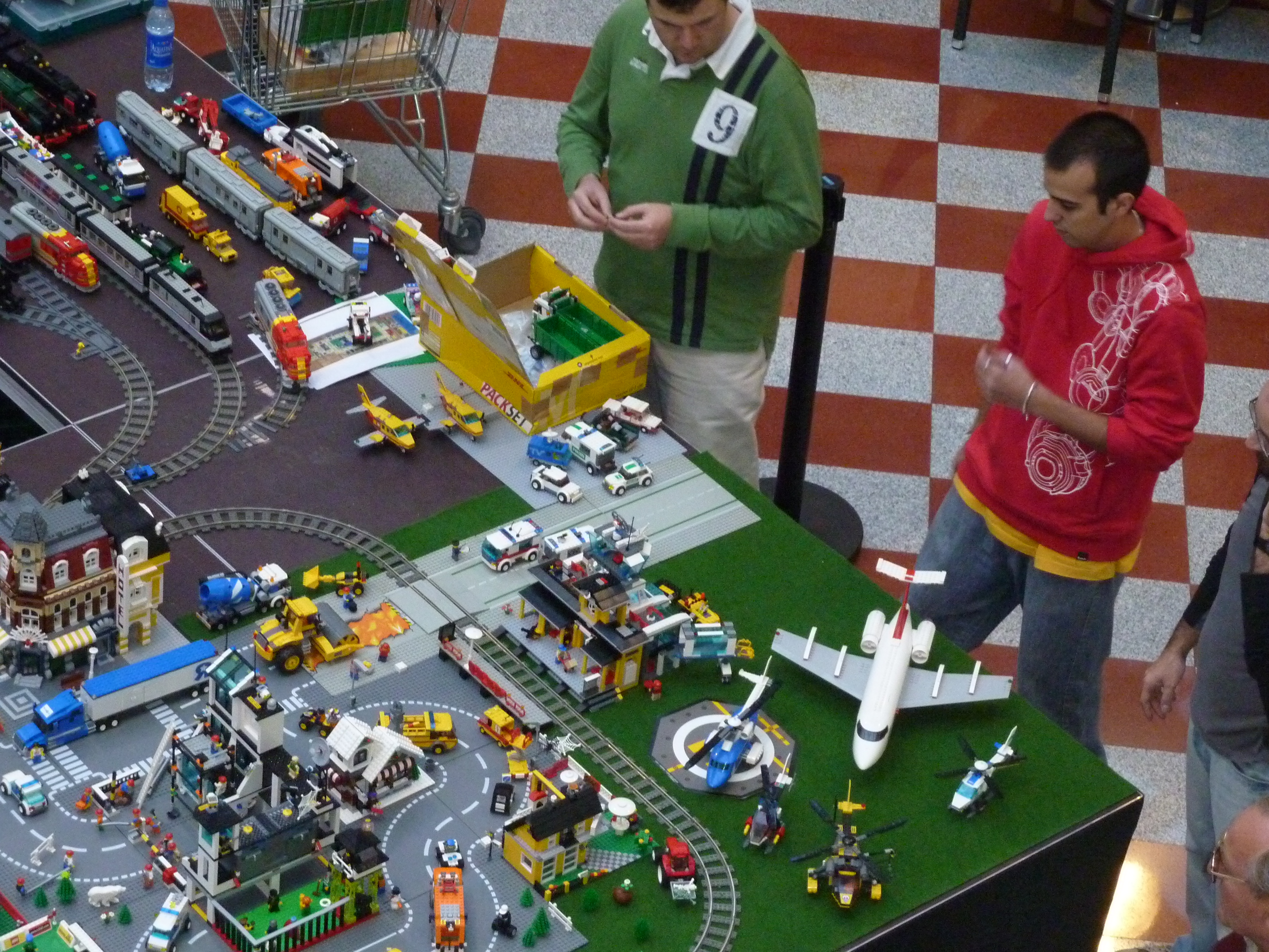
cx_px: 634
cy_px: 476
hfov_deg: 18.9
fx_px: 3813
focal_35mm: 104
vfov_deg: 14.2
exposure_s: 1/80
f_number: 4.3
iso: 640
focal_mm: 17
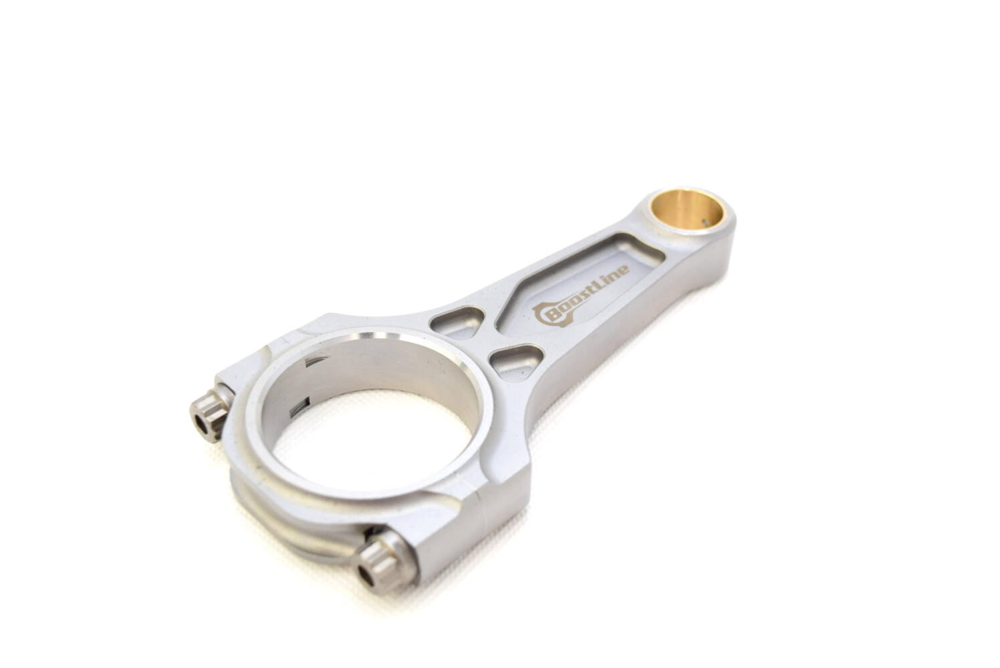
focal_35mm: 42
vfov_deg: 31.9
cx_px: 500
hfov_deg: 46.4
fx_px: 1168
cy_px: 334
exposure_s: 1/125
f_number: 5.6
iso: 400
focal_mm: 28
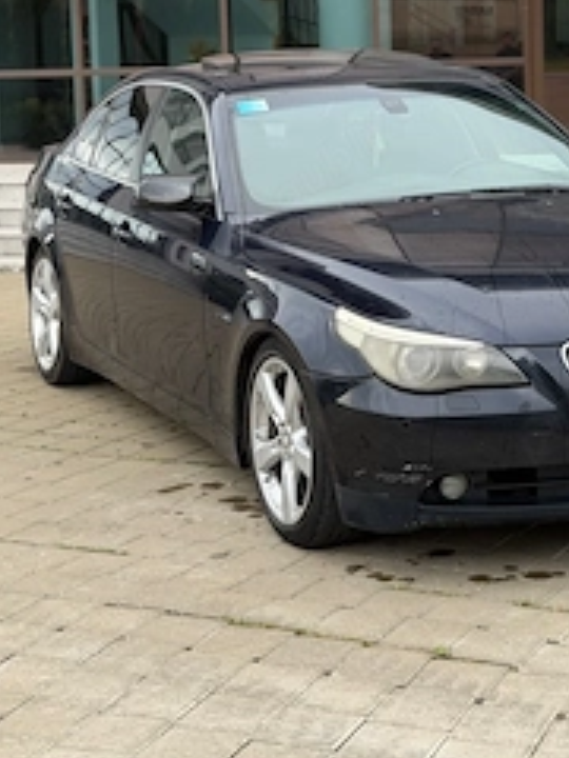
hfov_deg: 18.3
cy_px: 174
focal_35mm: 80
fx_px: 1753
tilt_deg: -4.6
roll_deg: +1.7
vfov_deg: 24.1
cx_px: 436
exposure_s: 1/215
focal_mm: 6.76
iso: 64
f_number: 1.78
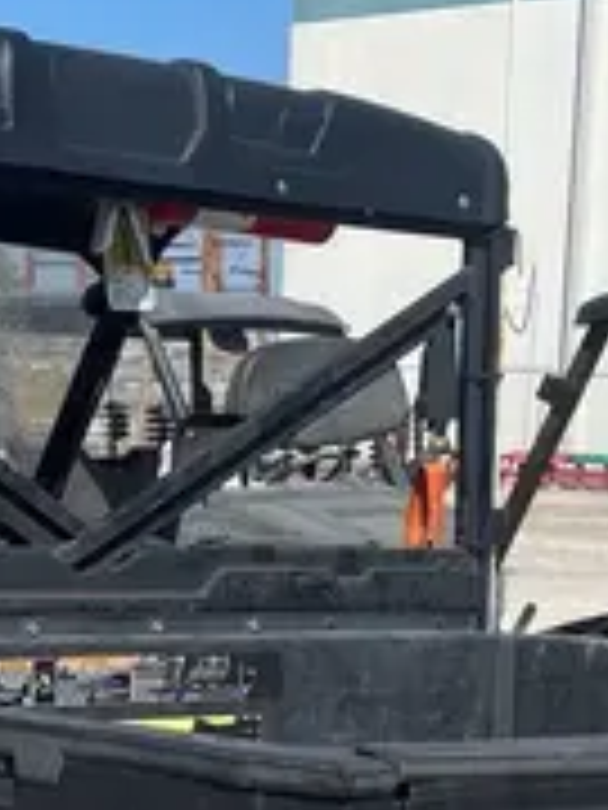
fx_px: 2482
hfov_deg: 13.9
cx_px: 117
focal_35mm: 106
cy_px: 718
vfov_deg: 18.3
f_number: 1.6
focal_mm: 4.2
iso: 32
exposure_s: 1/4292
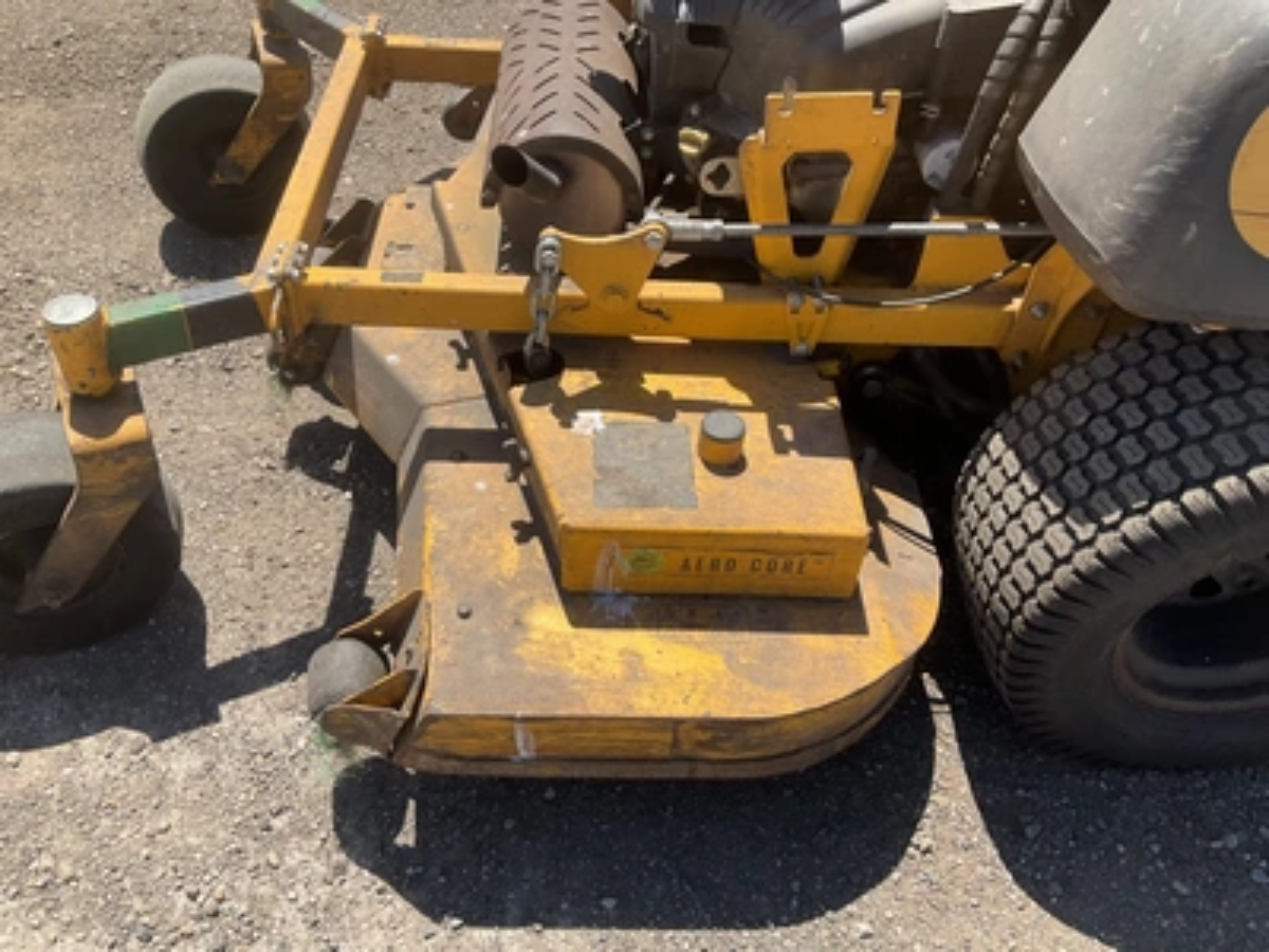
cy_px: 476
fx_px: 1063
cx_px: 634
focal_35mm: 29
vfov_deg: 48.2
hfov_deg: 61.7
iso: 25
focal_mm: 3
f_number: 1.8
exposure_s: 1/1221
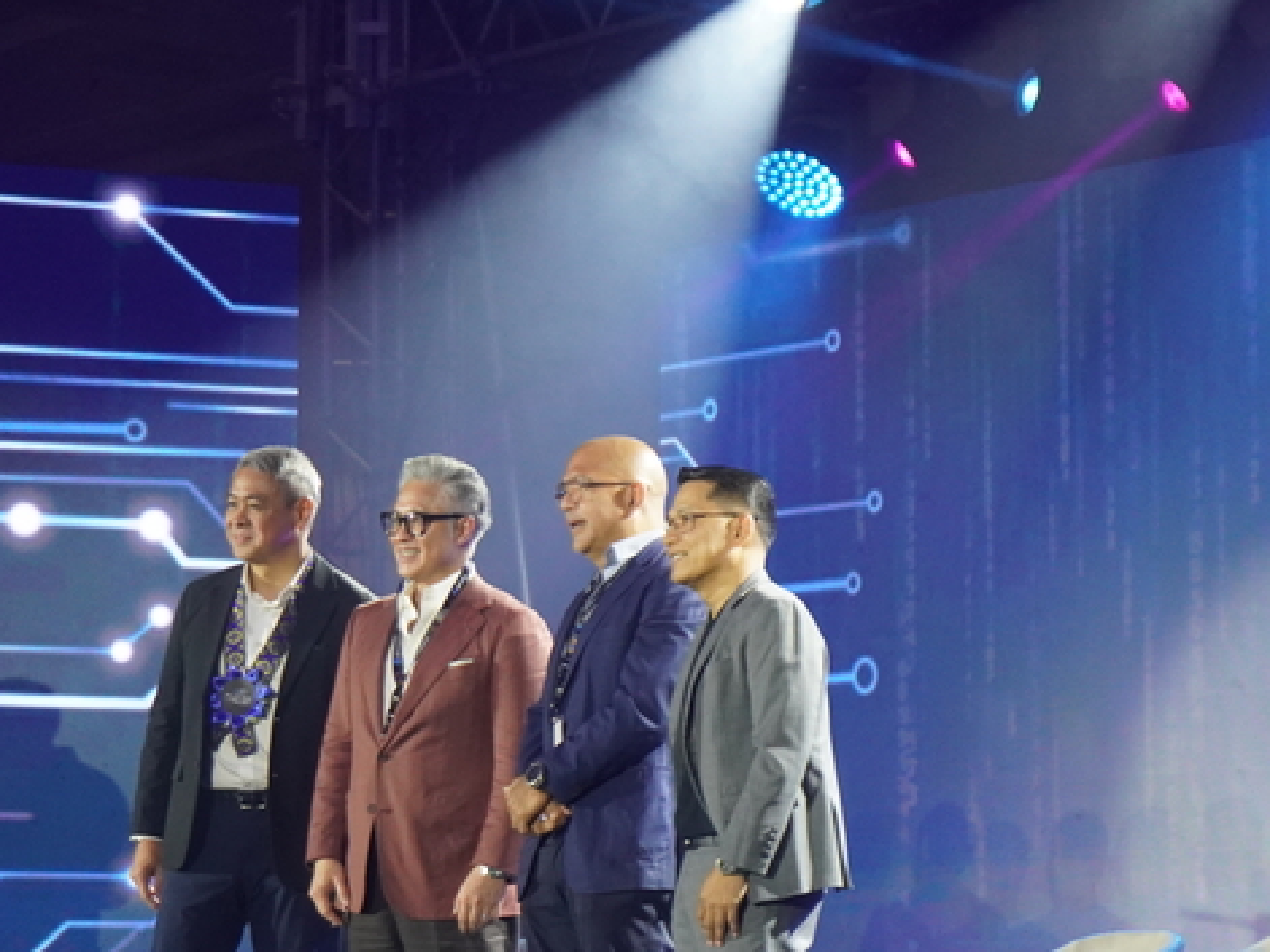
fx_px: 4256
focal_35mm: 116
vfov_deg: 12.7
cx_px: 1106
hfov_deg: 16.8
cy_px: 759
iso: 1250
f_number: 5.6
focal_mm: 37
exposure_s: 1/160
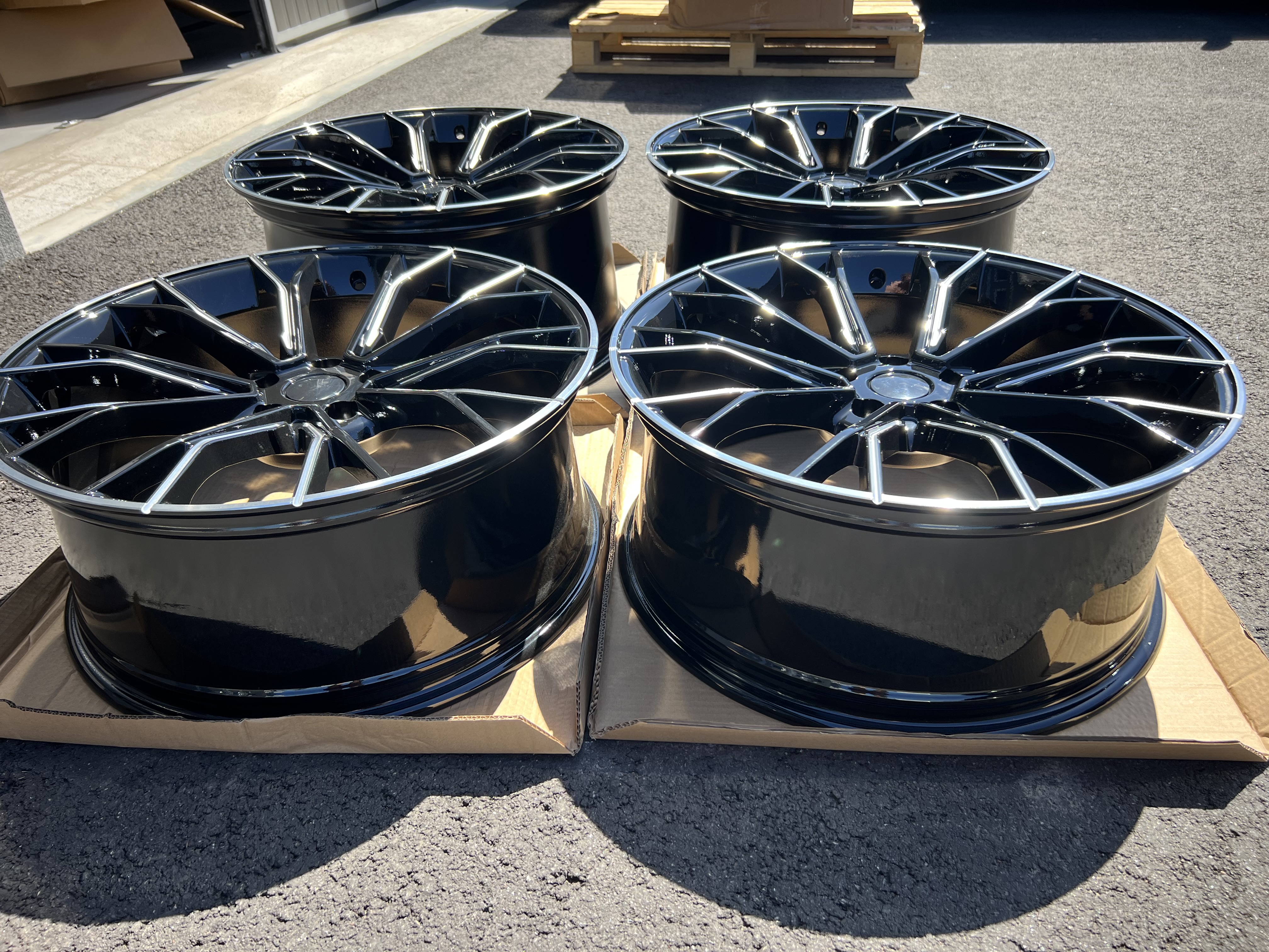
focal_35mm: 26
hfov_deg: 67.3
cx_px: 634
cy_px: 476
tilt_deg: -33.7
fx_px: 953
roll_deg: +3.7
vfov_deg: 53.1
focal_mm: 5.7
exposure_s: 1/611
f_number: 1.5
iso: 50
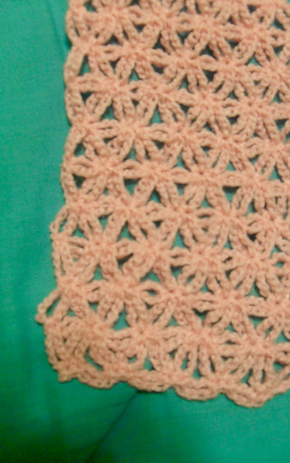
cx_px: 176
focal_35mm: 38
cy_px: 229
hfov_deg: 33.5
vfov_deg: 51.5
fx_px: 480
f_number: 2.8
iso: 200
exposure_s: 1/30
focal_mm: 6.2
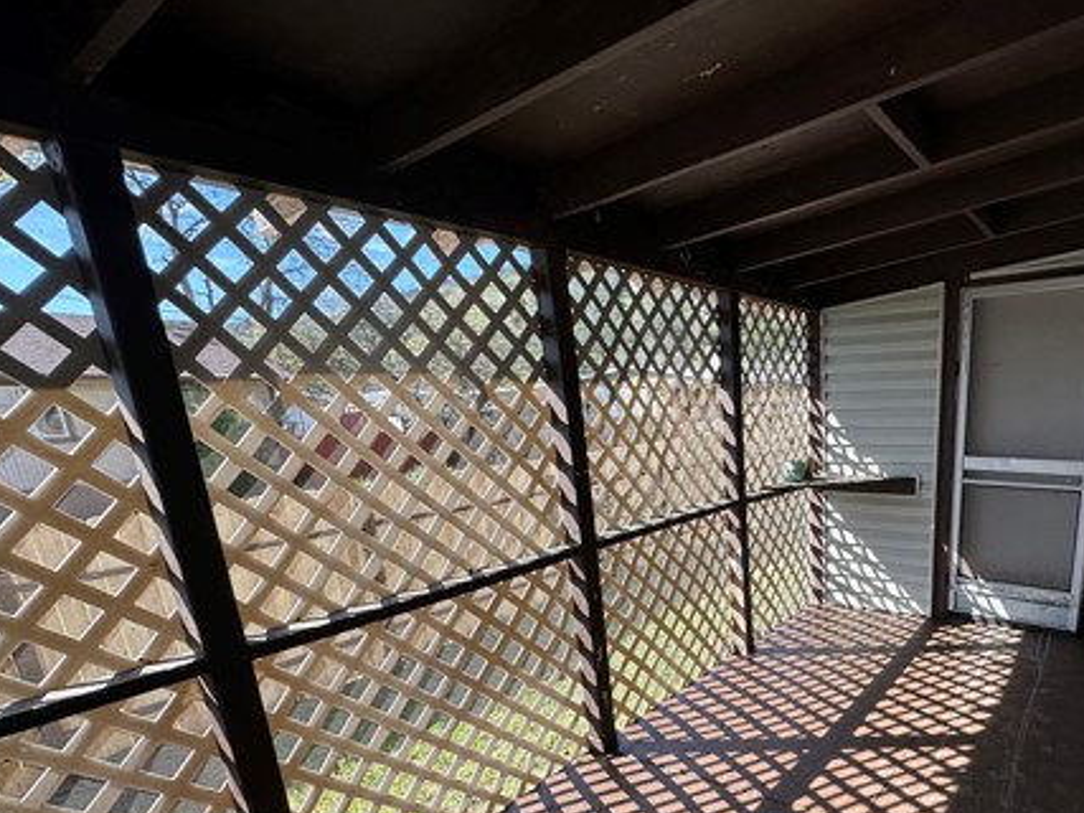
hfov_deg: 75.4
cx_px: 759
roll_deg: +1.9
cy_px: 582
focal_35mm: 21
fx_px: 657
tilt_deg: -16.9
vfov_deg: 60.8
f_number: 2.2
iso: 40
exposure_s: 1/203
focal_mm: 2.22
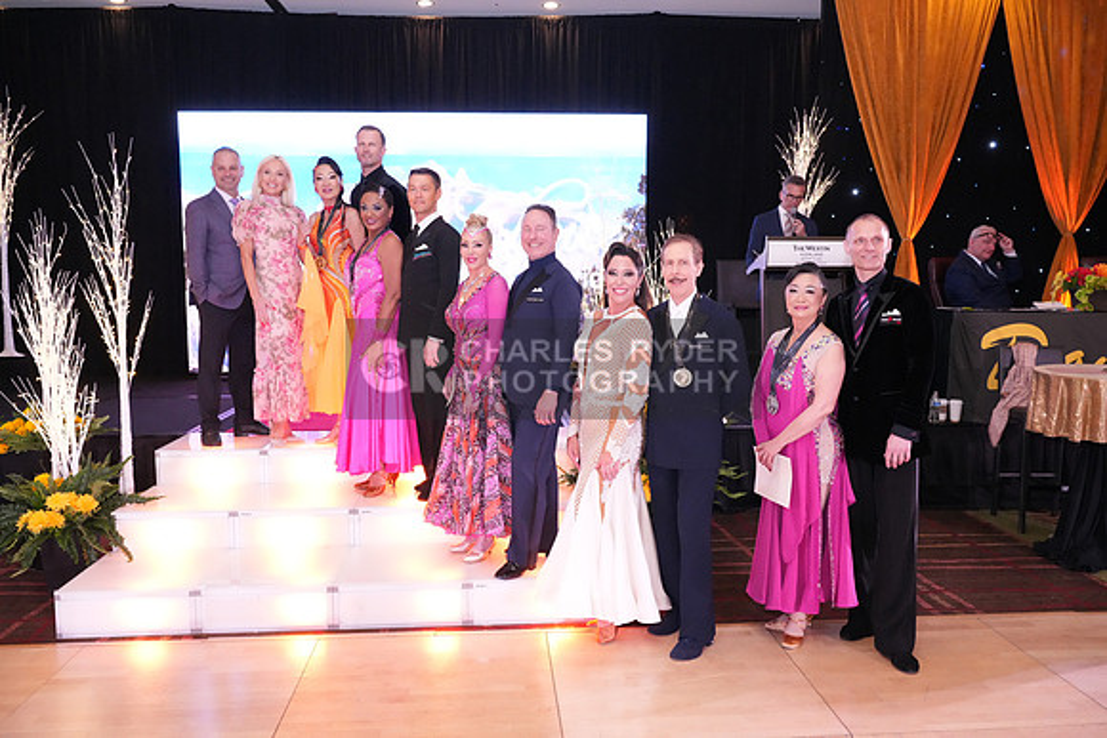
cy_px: 369
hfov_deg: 63.6
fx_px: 892
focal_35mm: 29
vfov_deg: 45.0
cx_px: 554
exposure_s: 1/250
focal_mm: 29
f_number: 6.3
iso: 8000
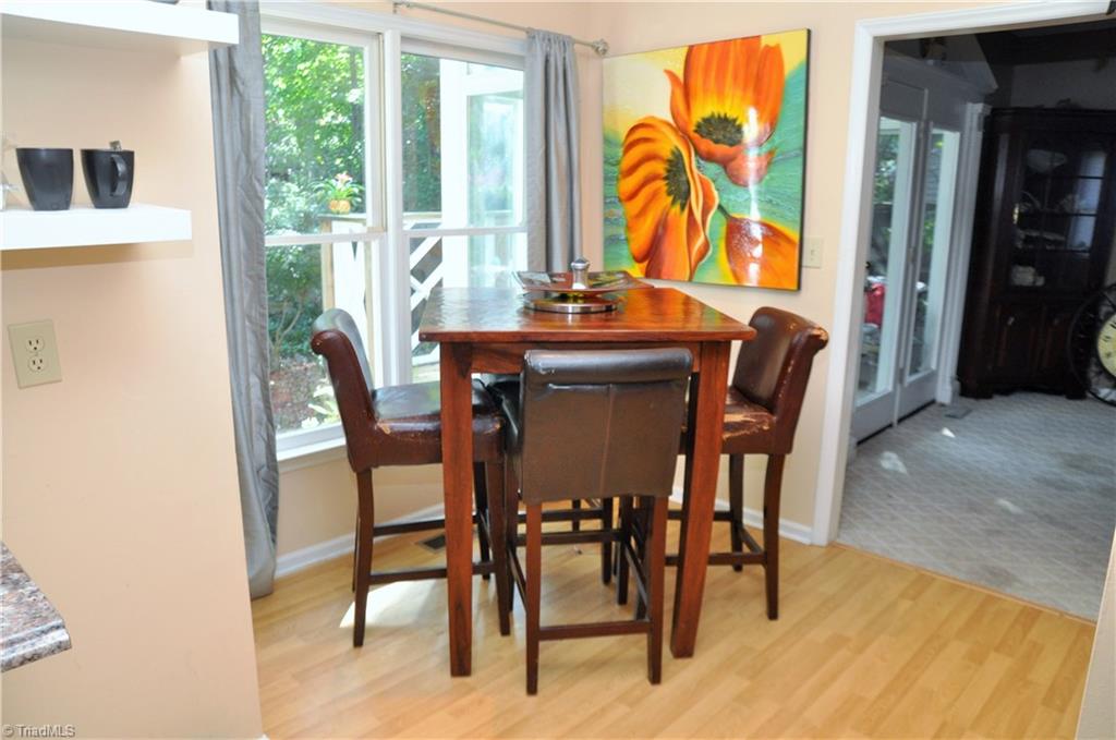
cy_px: 370
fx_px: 1857
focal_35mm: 60
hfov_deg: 33.5
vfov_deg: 22.5
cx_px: 558
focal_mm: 40
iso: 800
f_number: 5.6
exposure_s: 1/60
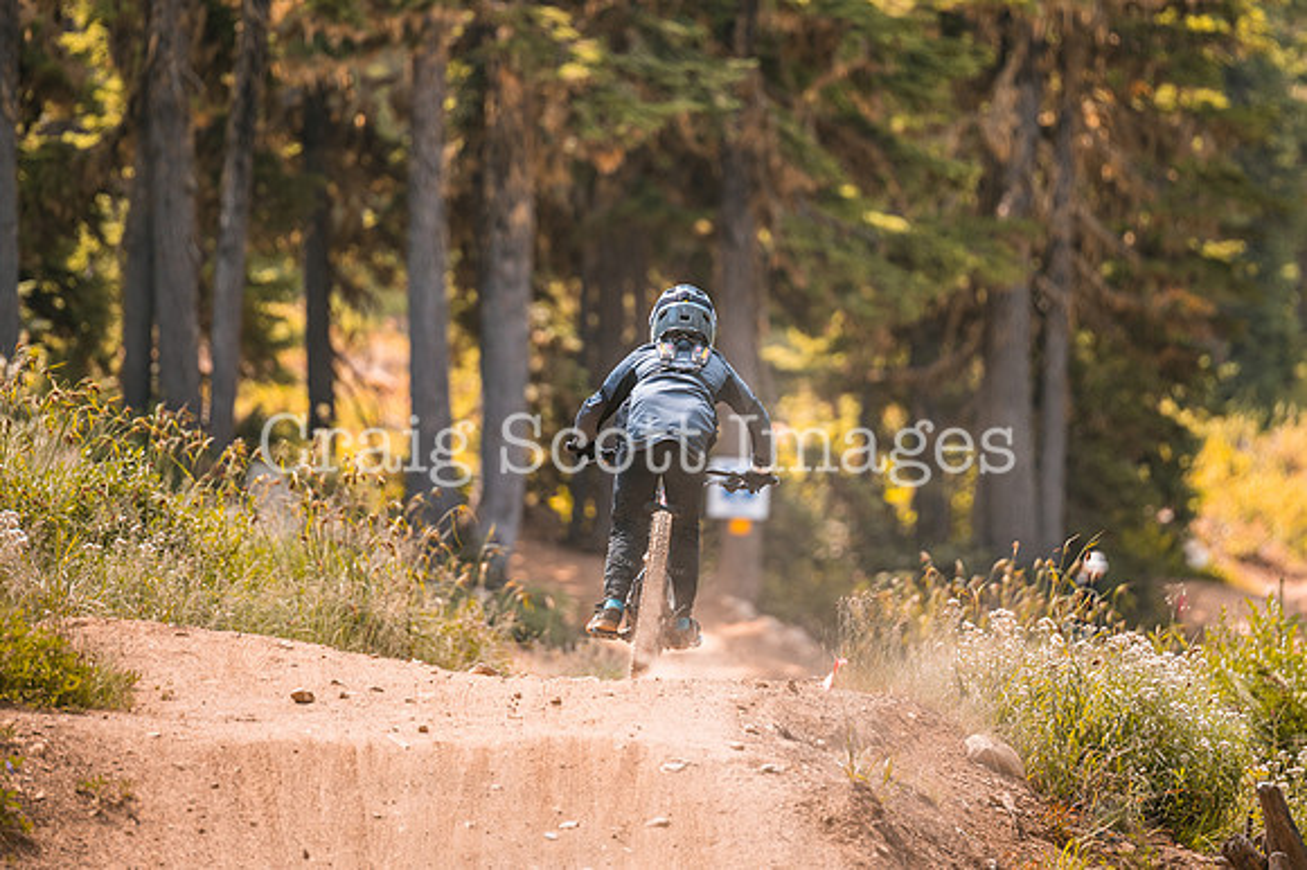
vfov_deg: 5.8
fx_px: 8527
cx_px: 744
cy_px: 359
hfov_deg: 8.8
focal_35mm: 235
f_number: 2.8
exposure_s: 1/1600
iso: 640
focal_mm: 200
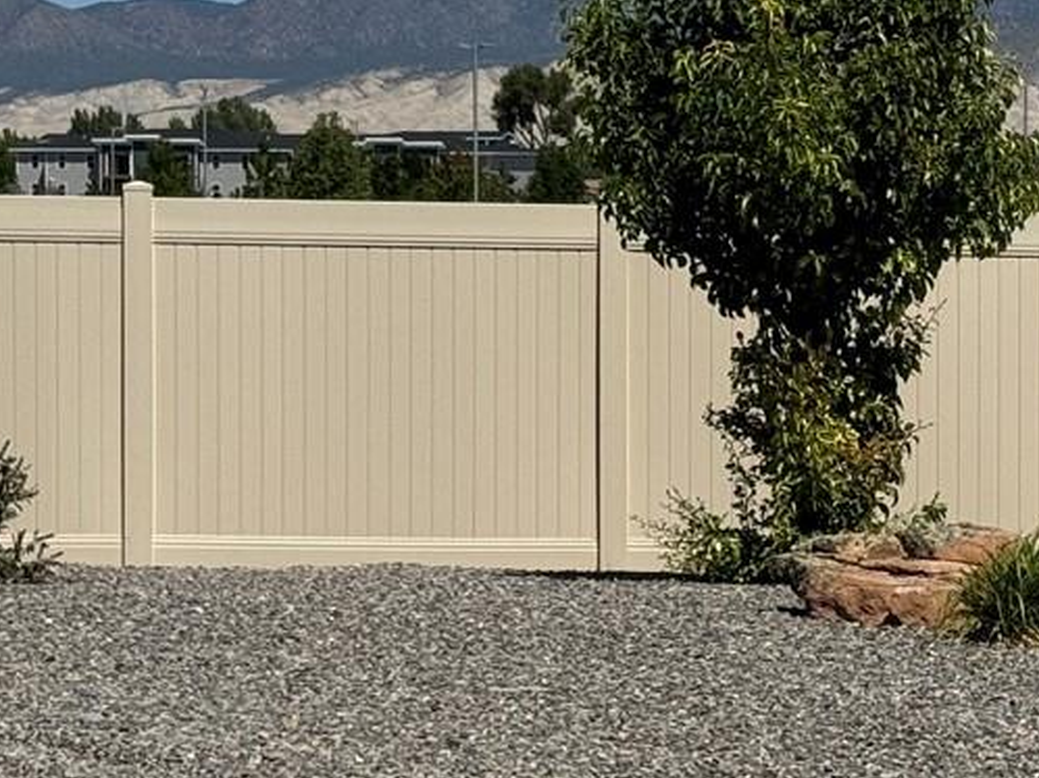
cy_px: 345
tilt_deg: -2.4
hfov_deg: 12.7
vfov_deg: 9.6
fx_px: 4621
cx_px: 933
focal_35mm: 154
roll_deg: -0.4
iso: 80
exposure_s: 1/7937
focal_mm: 6.76
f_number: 1.78
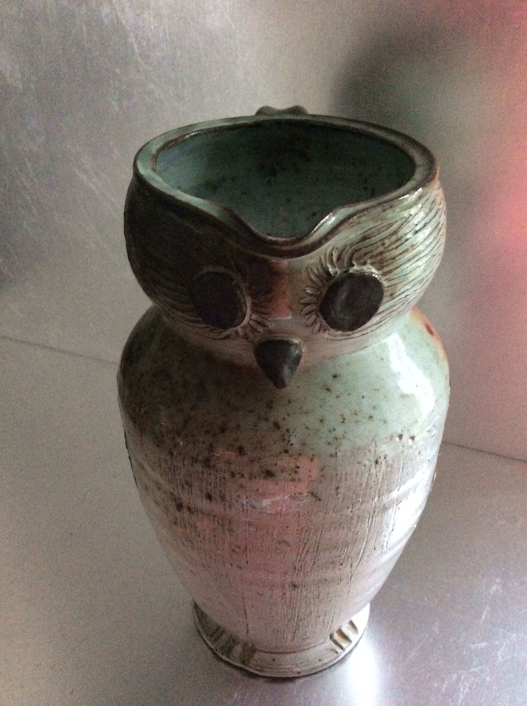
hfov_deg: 44.1
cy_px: 353
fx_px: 651
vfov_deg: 56.9
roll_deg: +1.1
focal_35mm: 32
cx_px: 264
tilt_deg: -34.4
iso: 400
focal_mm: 3.3
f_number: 2.4
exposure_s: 1/17
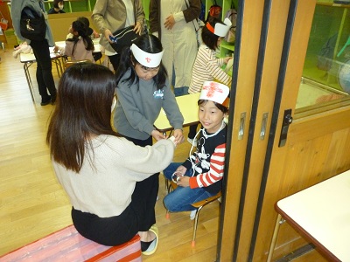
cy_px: 131
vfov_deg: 49.7
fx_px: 283
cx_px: 175
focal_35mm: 28
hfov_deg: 63.4
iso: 500
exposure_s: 1/60
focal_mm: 5
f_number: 3.1
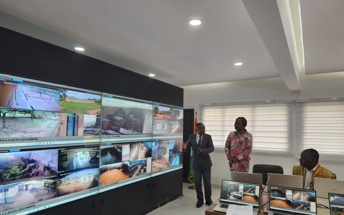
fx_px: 234
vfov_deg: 49.2
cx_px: 174
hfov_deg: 72.5
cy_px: 121
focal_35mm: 25
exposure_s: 1/100
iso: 80
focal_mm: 5.4
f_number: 1.8
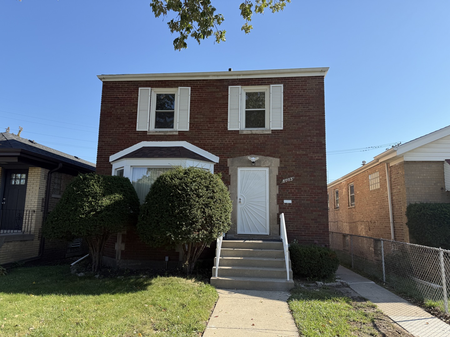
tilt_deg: +7.8
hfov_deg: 71.6
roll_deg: -1.6
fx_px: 312
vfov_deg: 56.8
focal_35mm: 24
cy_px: 168
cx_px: 225
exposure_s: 1/2703
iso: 80
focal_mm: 6.76
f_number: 1.78
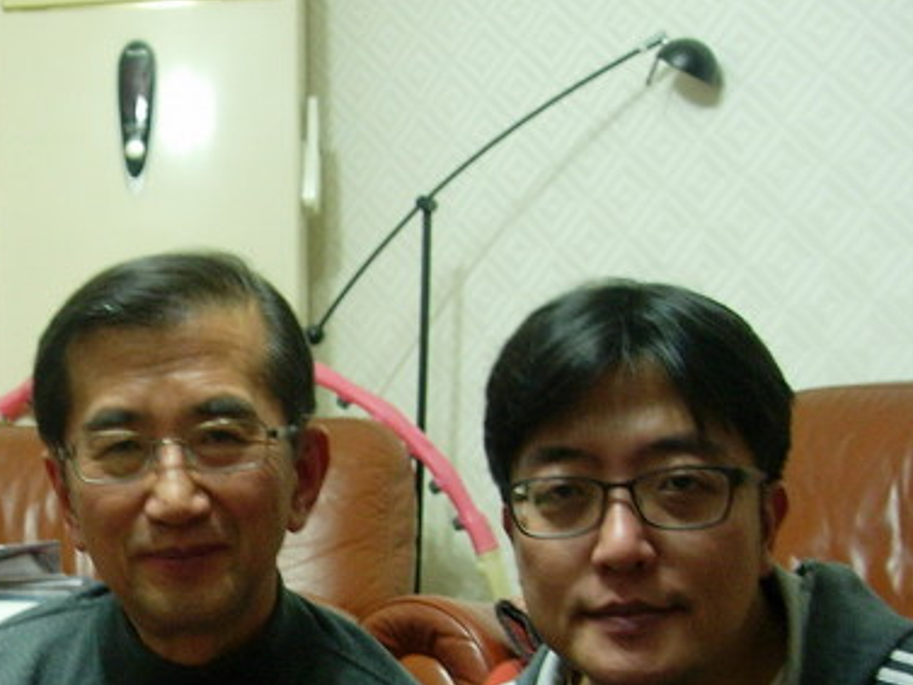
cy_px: 650
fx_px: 2032
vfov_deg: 18.7
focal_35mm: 77
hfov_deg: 24.6
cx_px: 80
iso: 200
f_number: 2.8
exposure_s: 1/8.7
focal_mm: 7.8
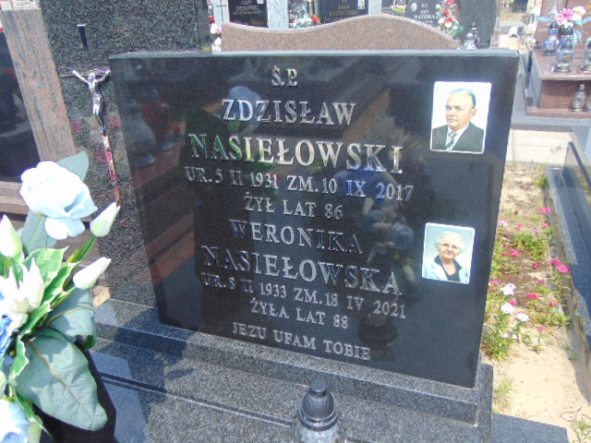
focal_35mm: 30
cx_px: 296
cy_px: 222
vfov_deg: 46.8
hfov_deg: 60.0
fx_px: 512
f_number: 3.1
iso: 80
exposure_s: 1/640
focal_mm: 5.4
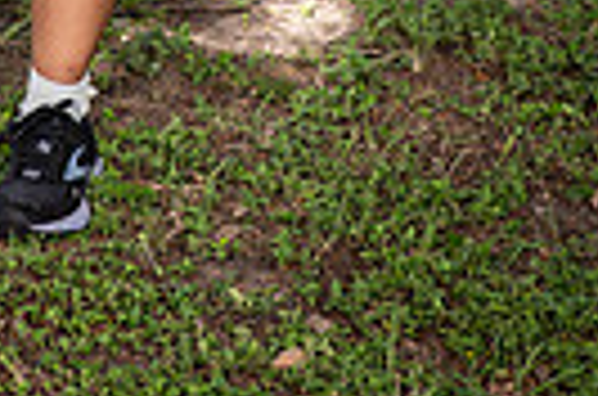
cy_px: -522
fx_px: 3149
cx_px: 49
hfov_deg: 10.8
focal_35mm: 190
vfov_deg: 6.8
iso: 250
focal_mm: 56
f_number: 6.3
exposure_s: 1/400
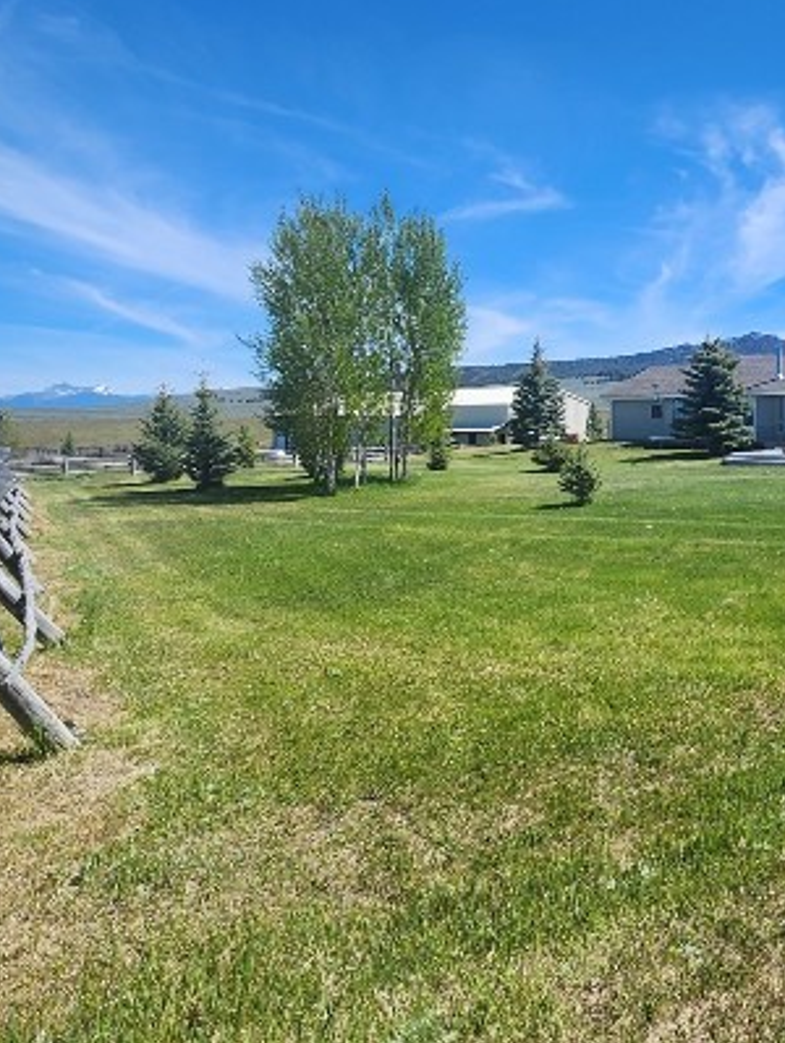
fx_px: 755
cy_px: 418
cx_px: 704
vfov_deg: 68.7
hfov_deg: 49.1
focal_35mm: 25
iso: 50
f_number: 2.2
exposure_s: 1/1794
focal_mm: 2.2
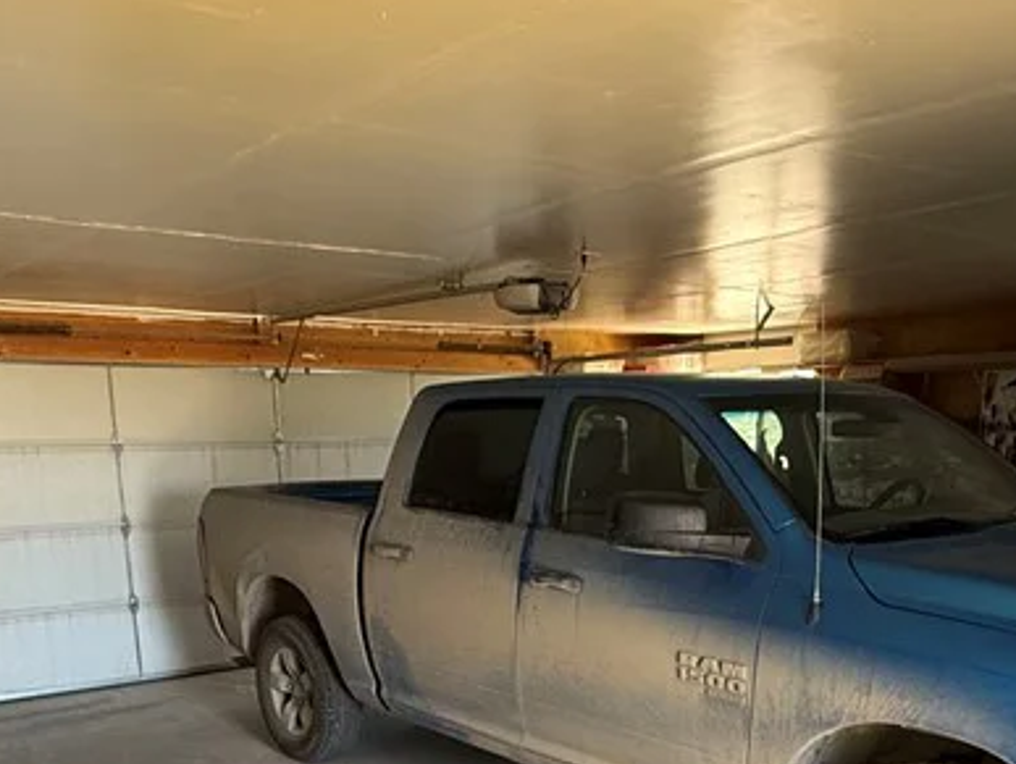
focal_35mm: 37
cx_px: 520
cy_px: 719
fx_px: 1087
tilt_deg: -14.4
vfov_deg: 35.8
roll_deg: +0.6
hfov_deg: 50.1
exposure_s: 1/99
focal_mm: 2.22
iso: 320
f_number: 2.2
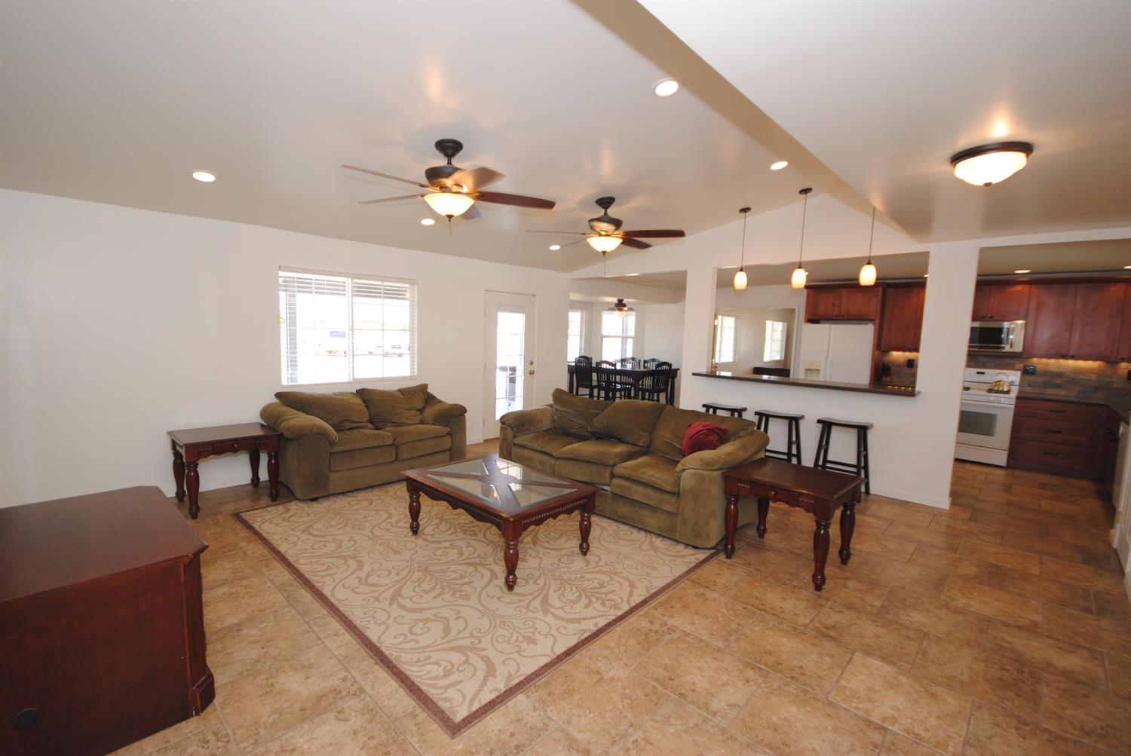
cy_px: 378
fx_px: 472
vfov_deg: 77.4
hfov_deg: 100.3
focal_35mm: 15
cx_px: 566
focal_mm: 10
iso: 200
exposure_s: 1/60
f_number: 4
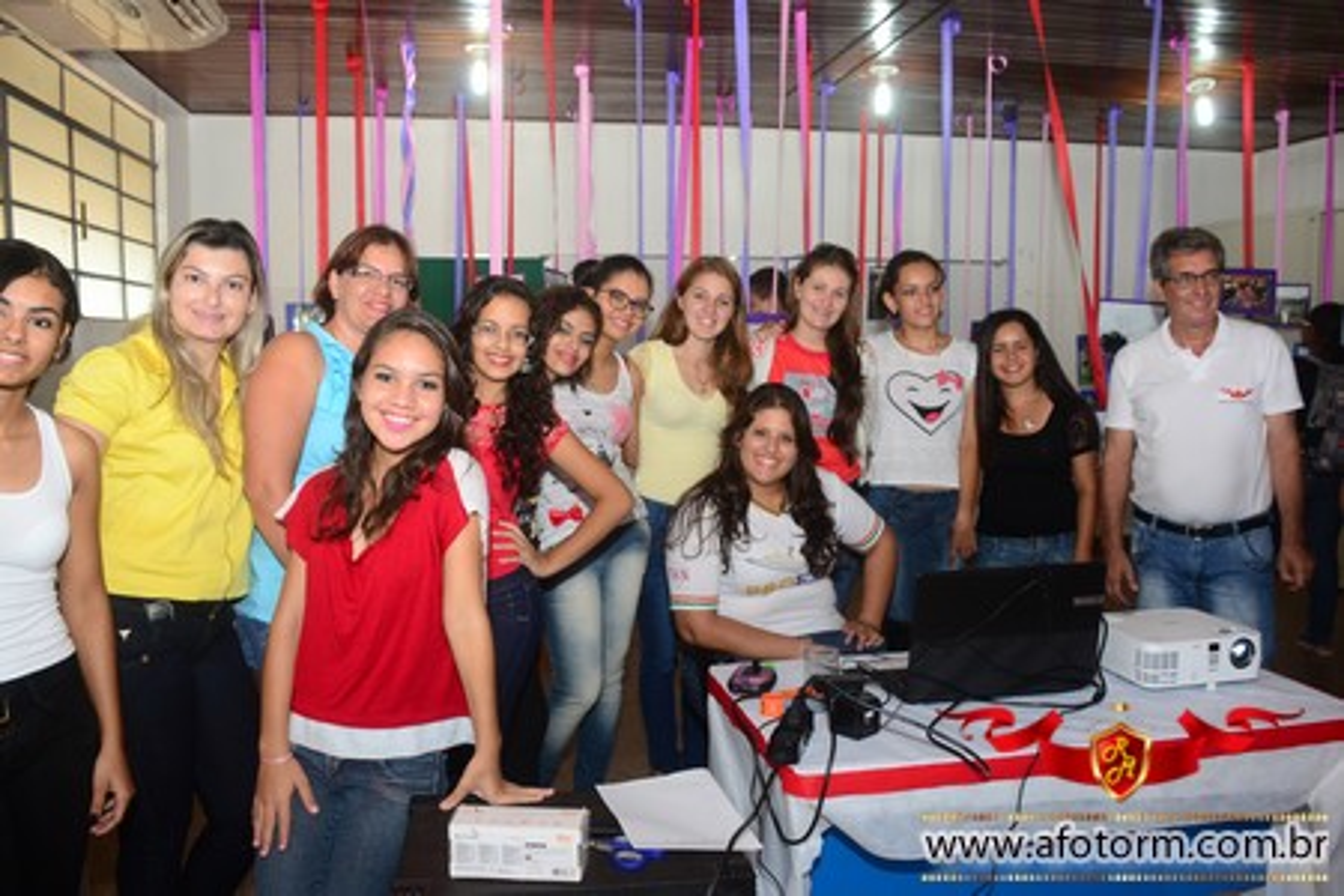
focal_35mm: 30
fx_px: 1120
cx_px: 672
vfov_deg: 43.6
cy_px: 448
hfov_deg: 61.9
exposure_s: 1/80
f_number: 5.6
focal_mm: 20
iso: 800
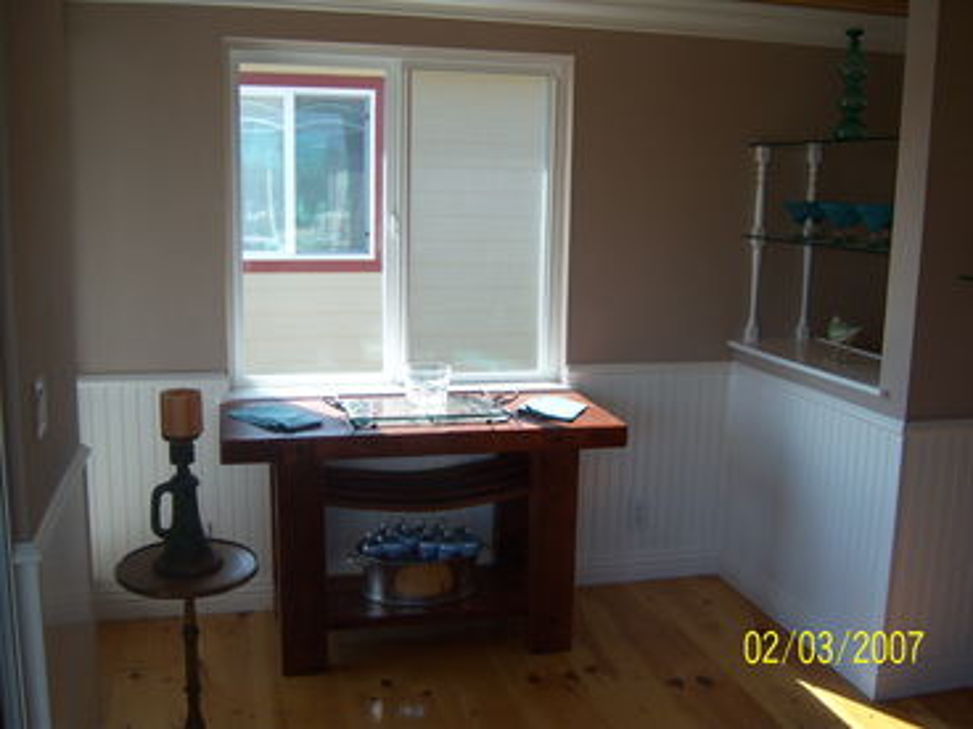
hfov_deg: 51.4
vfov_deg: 39.7
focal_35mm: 36
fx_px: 1012
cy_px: 364
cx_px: 486
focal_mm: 7.5
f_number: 2.8
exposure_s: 1/200
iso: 80
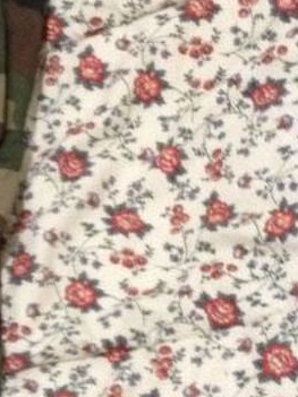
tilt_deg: -65.3
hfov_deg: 10.7
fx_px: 1528
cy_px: 308
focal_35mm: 133
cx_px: -173
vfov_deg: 14.8
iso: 400
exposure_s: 1/15
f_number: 2.4
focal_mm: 4.28
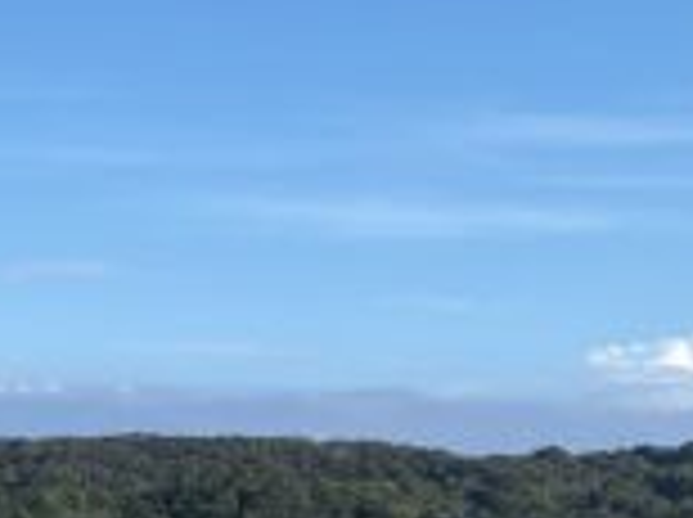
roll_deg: -1.1
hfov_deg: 13.6
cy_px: 680
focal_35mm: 130
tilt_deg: -2.8
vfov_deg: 11.1
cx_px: -544
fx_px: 2599
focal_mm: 4.25
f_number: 1.8
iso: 32
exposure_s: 1/2315
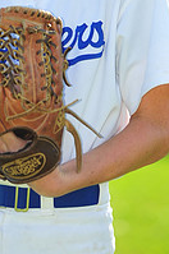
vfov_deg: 4.0
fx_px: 3611
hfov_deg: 2.7
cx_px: 28
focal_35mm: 511
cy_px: -70
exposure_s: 1/1250
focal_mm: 175
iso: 320
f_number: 4.5
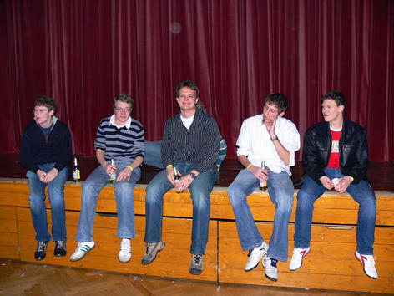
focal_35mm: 35
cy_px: 148
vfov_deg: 40.7
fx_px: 398
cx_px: 197
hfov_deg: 52.6
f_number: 2.8
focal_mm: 7.4
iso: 160
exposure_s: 1/30
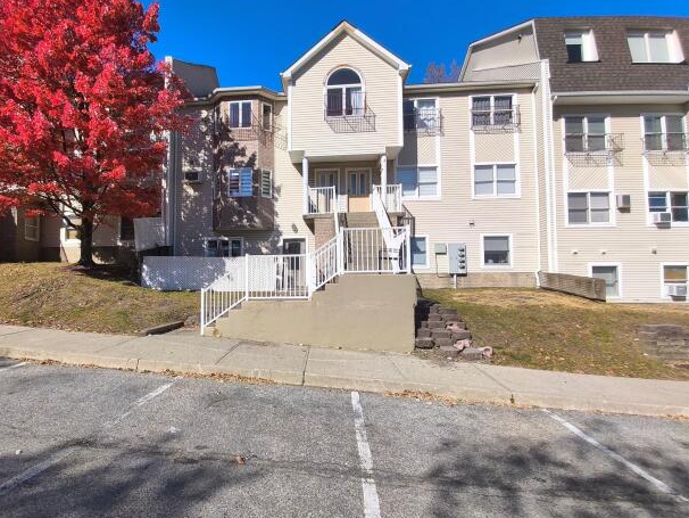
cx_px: 284
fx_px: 378
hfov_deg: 83.9
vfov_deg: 68.7
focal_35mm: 19
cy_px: 276
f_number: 2.2
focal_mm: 1.46
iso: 32
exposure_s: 1/1765
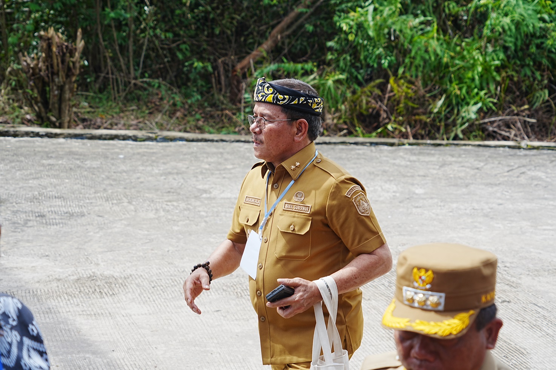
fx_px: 1127
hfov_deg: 27.7
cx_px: 278
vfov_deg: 18.7
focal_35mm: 73
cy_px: 185
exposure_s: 1/320
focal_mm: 73
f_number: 6.3
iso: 125
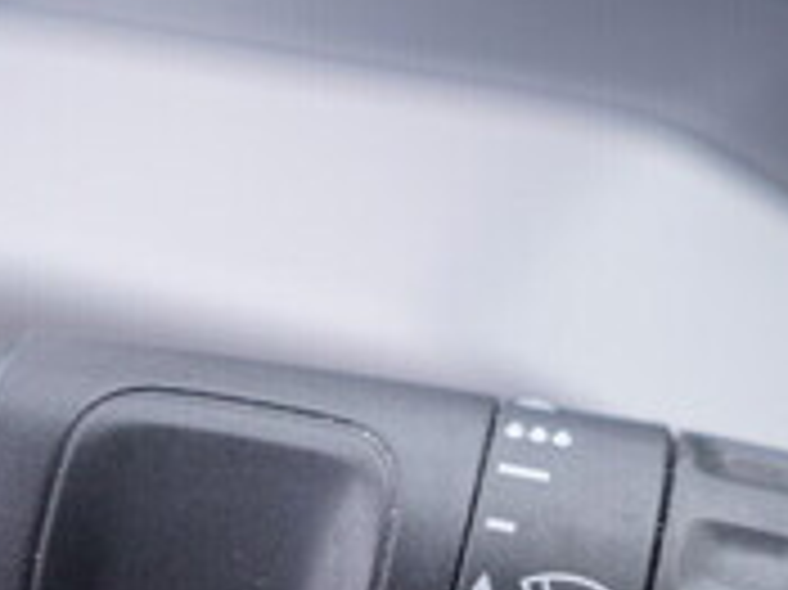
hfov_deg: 17.8
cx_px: 707
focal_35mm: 109
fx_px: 2480
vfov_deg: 13.3
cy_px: 646
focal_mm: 24
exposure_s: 1/40
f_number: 2.8
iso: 160
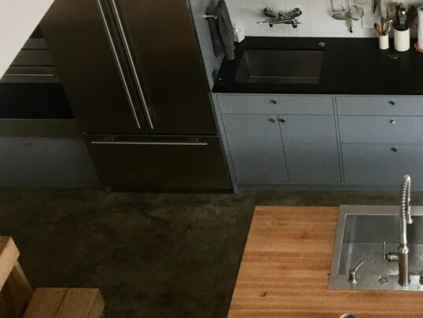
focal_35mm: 65
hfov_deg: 27.9
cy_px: 217
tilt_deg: -45.0
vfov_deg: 22.5
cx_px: 429
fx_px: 795
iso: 40
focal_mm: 4.15
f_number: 2.2
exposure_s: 1/30
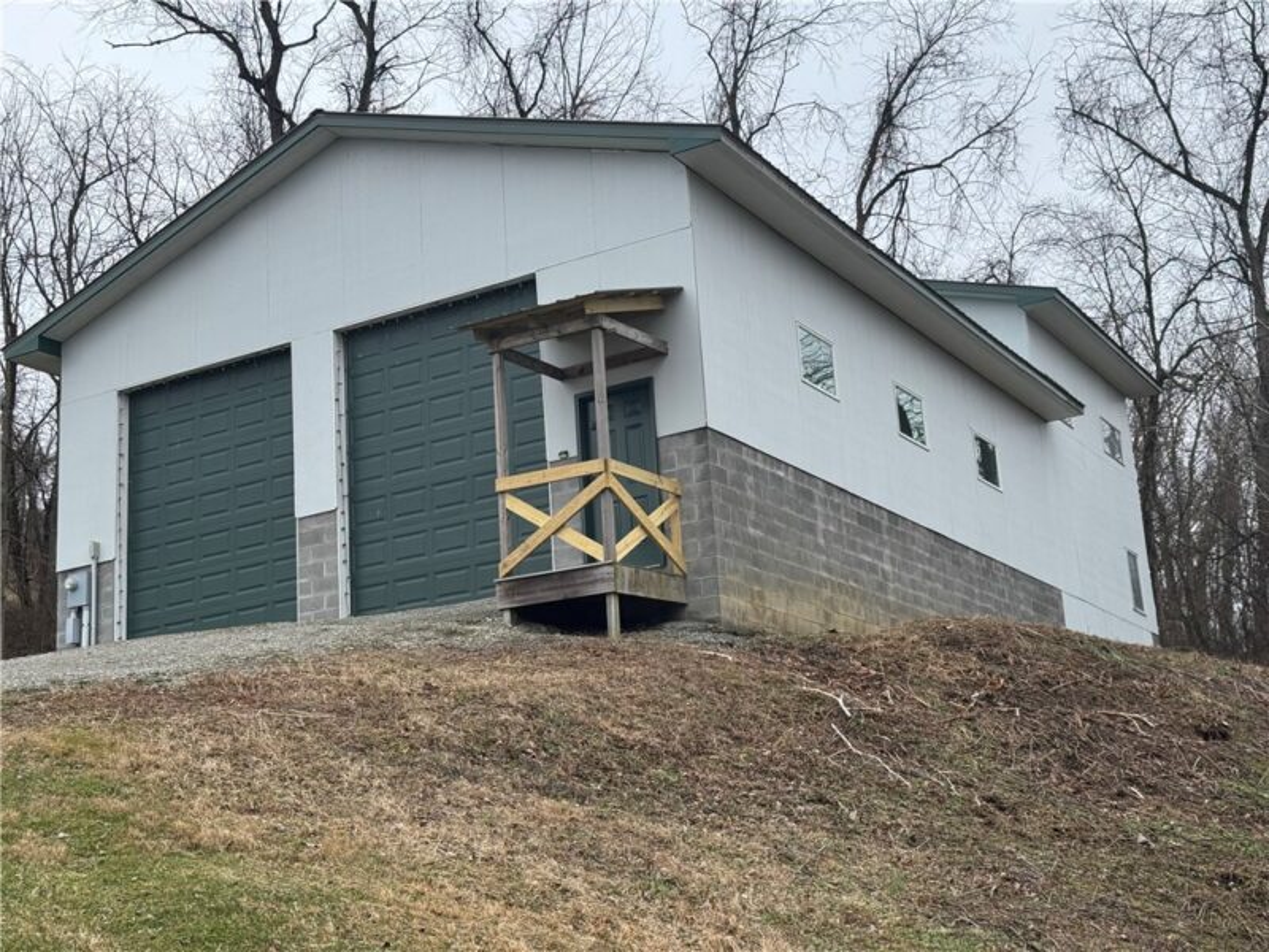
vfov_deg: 30.3
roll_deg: +4.0
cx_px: 634
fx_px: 1760
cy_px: 476
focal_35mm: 48
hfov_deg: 39.7
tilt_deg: +14.5
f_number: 1.78
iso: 64
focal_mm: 6.76
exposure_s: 1/792
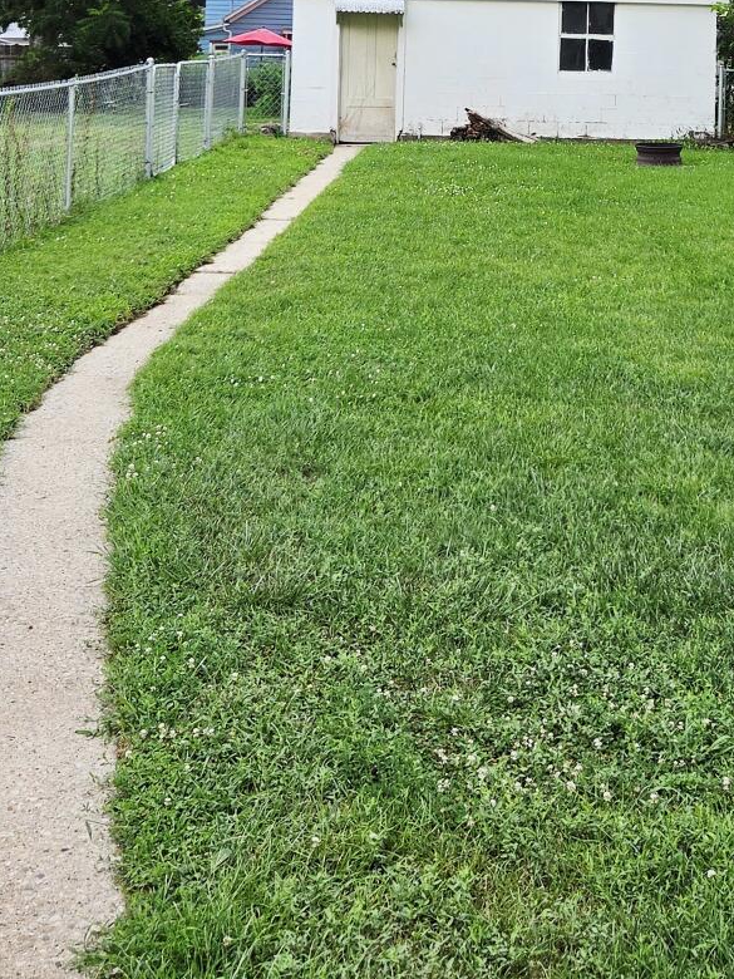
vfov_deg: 30.3
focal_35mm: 59
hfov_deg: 24.4
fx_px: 1668
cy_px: -15
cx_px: 595
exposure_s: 1/1111
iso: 80
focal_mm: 5.4
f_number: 1.8
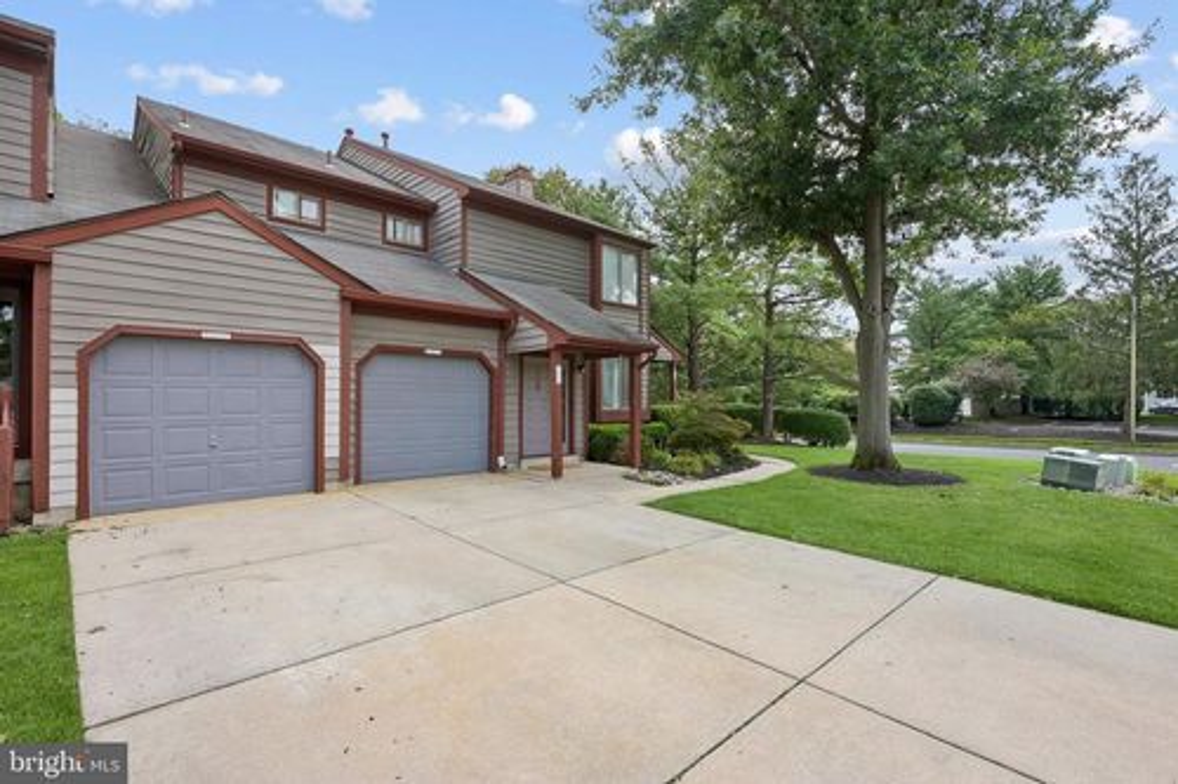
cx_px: 589
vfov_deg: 72.0
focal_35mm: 16
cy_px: 392
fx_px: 540
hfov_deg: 95.0
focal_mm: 16.5
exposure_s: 1/200
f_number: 11
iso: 400
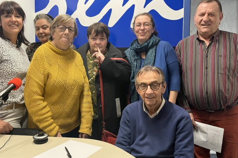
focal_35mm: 32
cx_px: 103
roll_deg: +1.1
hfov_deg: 58.5
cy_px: 72
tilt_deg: -1.2
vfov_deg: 41.1
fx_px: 212
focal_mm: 5.1
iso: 400
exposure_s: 1/33
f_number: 1.6
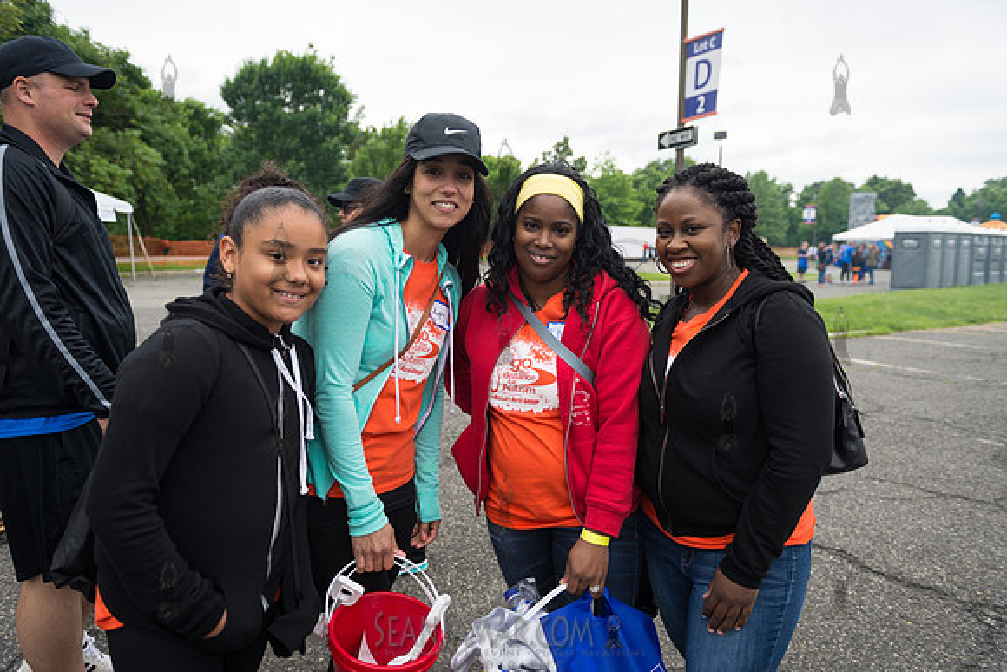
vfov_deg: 49.6
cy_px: 336
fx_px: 727
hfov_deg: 69.4
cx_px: 504
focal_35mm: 26
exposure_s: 1/1000
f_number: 3.5
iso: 200
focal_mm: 26
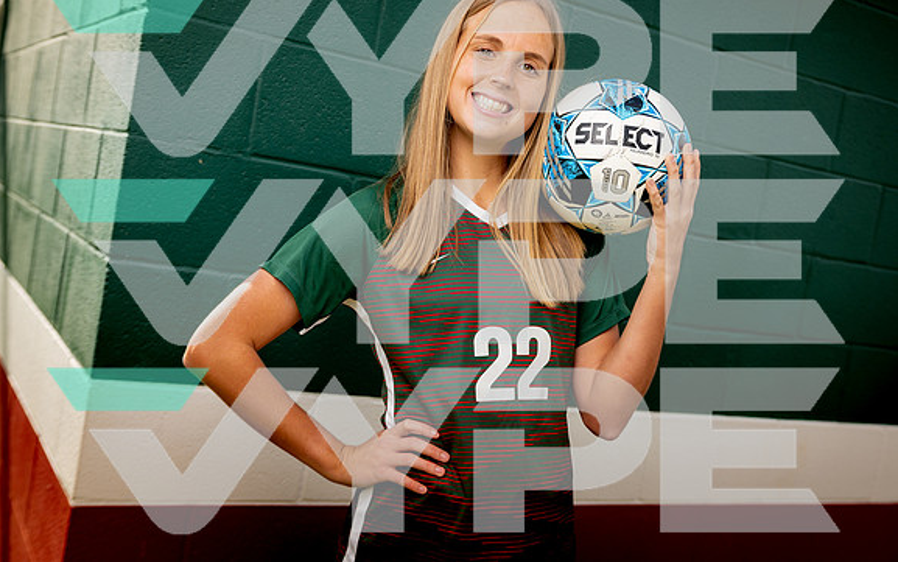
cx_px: 448
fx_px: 1004
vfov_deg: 31.3
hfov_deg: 48.2
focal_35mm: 41
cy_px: 262
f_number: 4
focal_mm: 40
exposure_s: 1/800
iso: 100
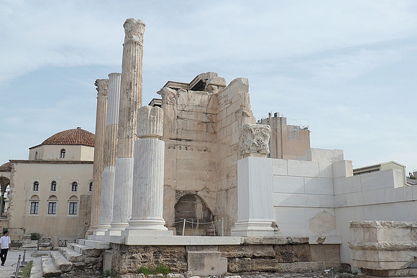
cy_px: 139
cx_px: 208
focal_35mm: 36
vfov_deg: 36.9
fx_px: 417
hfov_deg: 53.1
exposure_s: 1/2000
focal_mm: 8.8
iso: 200
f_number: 3.3
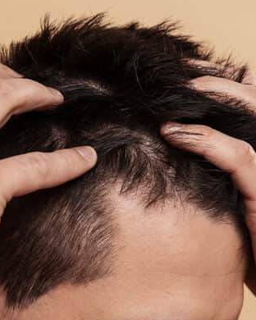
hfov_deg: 9.6
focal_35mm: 160
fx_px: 1515
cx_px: 63
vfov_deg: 12.0
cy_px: 299
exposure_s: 1/160
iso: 125
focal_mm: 65
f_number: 5.6
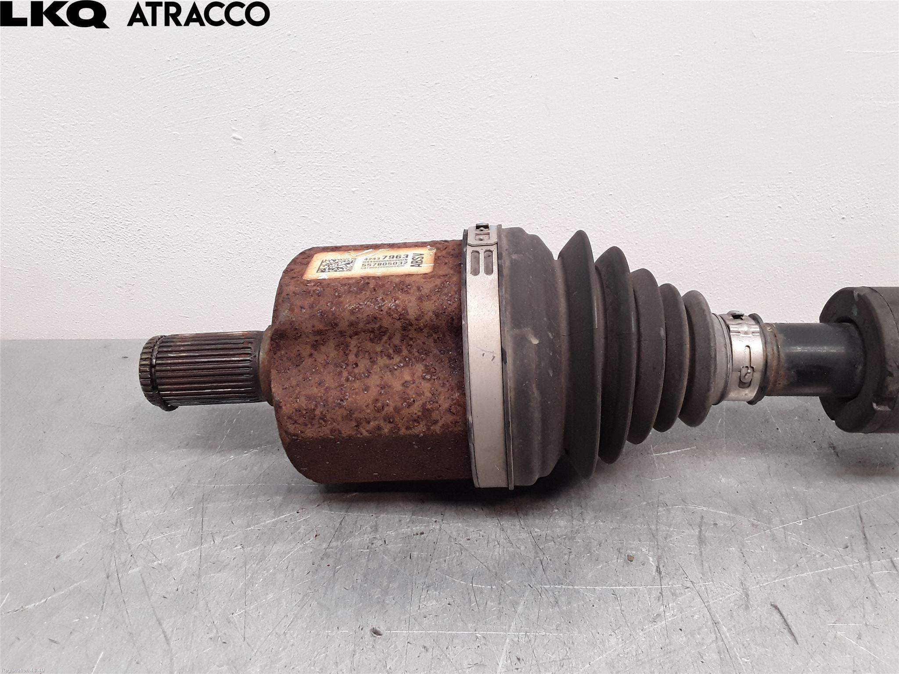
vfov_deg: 49.7
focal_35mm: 28
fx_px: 727
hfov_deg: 63.4
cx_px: 450
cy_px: 337
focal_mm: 2.91
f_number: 1.9
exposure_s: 1/100
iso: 100
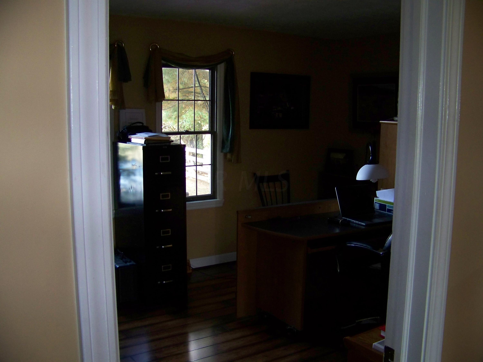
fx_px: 502
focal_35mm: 36
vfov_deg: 39.7
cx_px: 242
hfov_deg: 51.4
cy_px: 181
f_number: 2.8
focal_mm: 5.85
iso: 200
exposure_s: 1/30
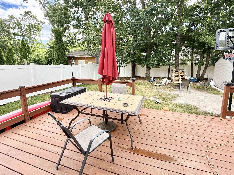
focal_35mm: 17
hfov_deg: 91.0
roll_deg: -0.1
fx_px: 115
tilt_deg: -8.2
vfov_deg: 74.6
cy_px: 80
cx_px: 120
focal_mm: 2.22
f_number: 2.2
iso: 50
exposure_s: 1/265
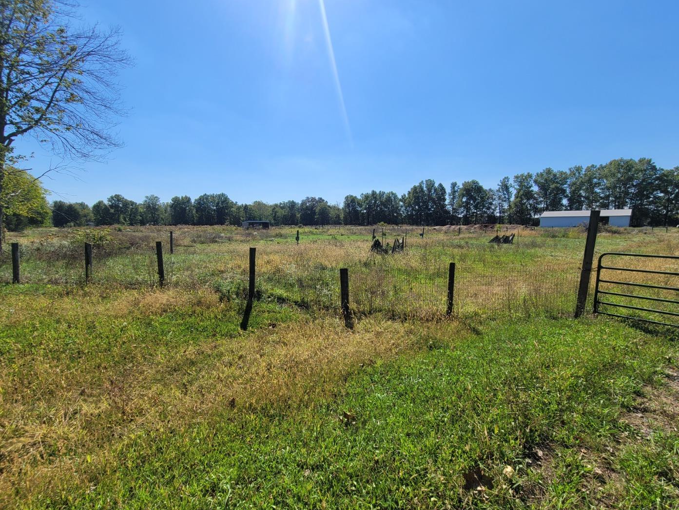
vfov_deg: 85.6
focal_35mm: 14
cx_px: 327
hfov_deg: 102.0
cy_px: 266
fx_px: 275
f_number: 2.2
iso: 50
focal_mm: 2.2
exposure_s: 1/2436
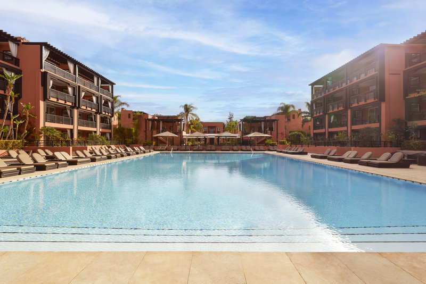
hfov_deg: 93.3
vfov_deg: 70.5
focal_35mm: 17
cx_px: 213
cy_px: 142
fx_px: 201
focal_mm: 17
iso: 200
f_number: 9
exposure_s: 1/320
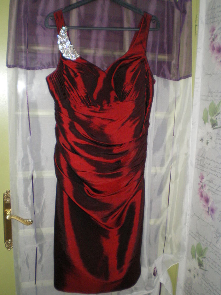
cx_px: 110
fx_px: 323
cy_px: 148
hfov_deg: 37.7
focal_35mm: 38
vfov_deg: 49.0
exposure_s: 1/30
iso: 400
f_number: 3.1
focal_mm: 6.3
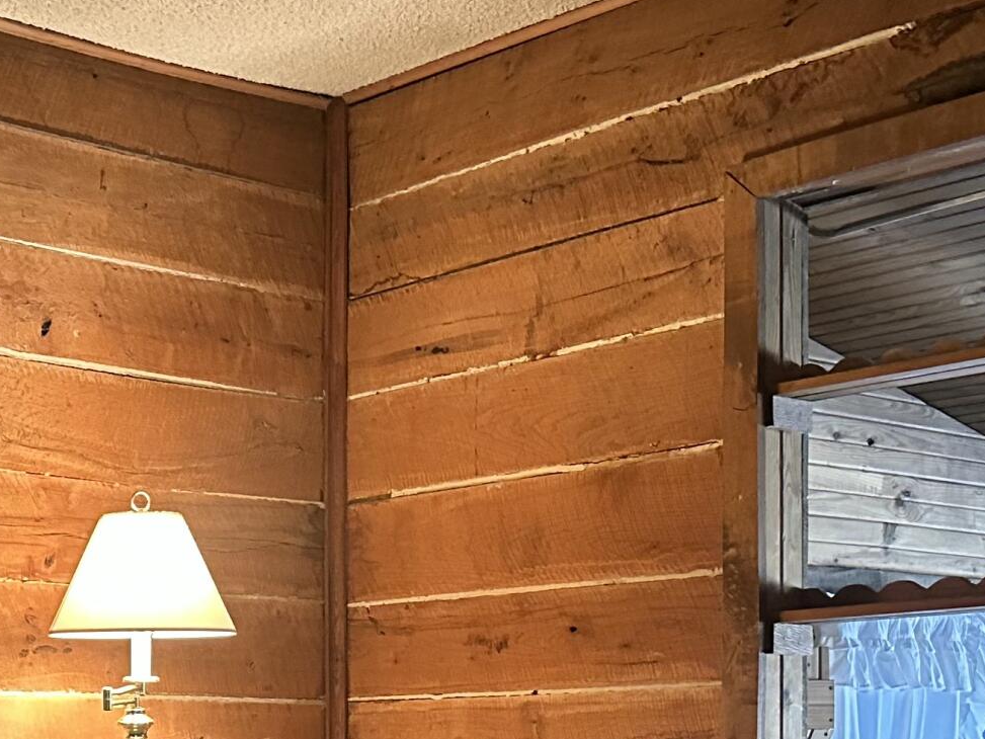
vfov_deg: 19.2
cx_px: 32
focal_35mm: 74
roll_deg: +0.1
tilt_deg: +0.2
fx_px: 2106
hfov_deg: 25.2
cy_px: 775
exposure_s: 1/60
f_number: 1.78
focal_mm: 6.86
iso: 640
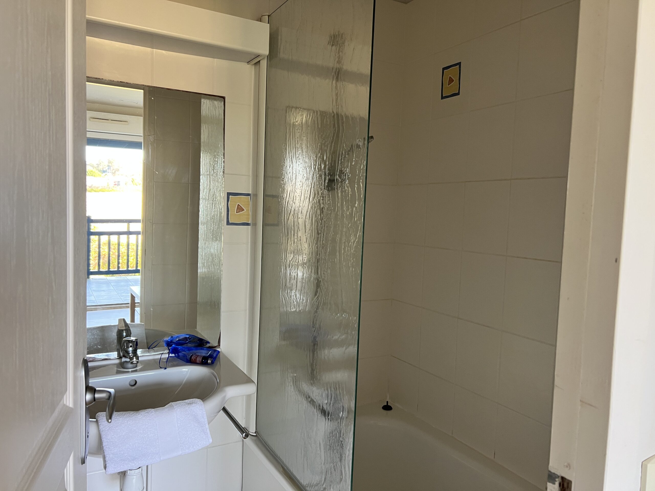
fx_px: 492
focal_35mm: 26
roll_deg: -2.4
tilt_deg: -3.1
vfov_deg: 53.1
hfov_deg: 67.3
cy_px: 246
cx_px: 328
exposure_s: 1/50
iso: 100
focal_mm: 5.7
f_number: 1.5
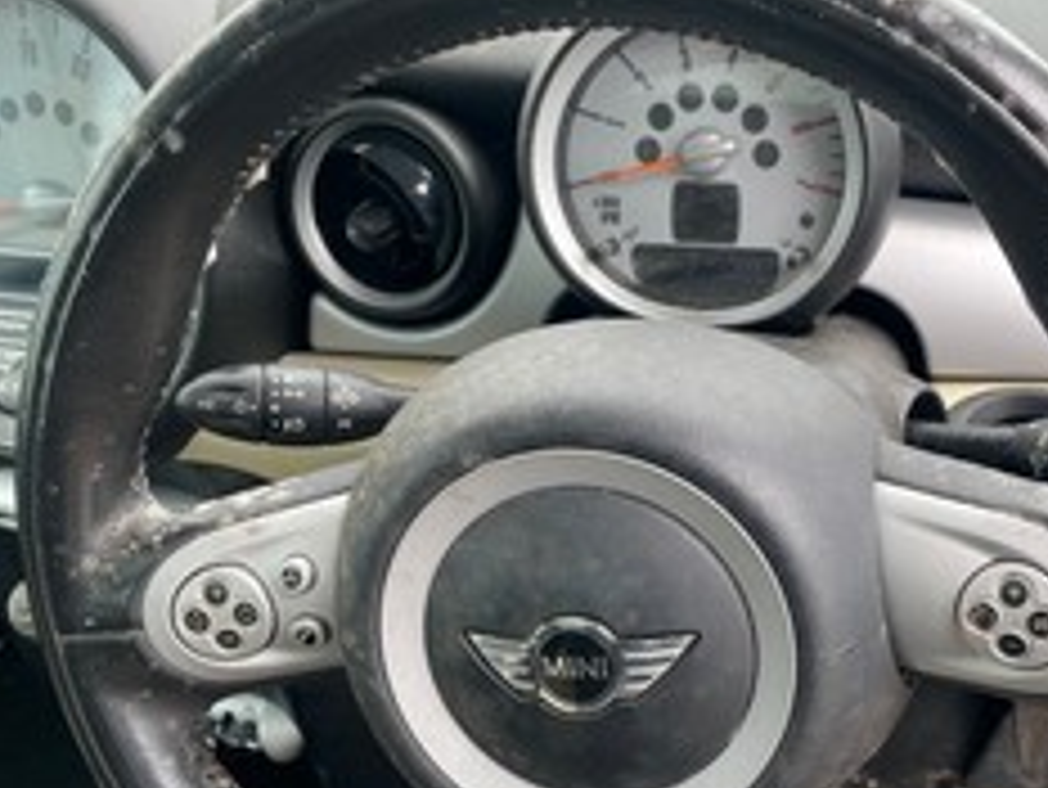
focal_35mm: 39
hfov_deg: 47.0
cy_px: 500
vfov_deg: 36.6
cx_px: 711
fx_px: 1181
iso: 32
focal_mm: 4.2
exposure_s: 1/128
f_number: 1.6
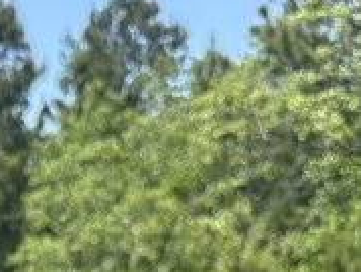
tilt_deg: -11.6
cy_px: 682
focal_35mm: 138
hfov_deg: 13.5
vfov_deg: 9.4
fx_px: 1441
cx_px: -166
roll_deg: +1.3
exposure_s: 1/2410
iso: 80
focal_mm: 6.86
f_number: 1.78
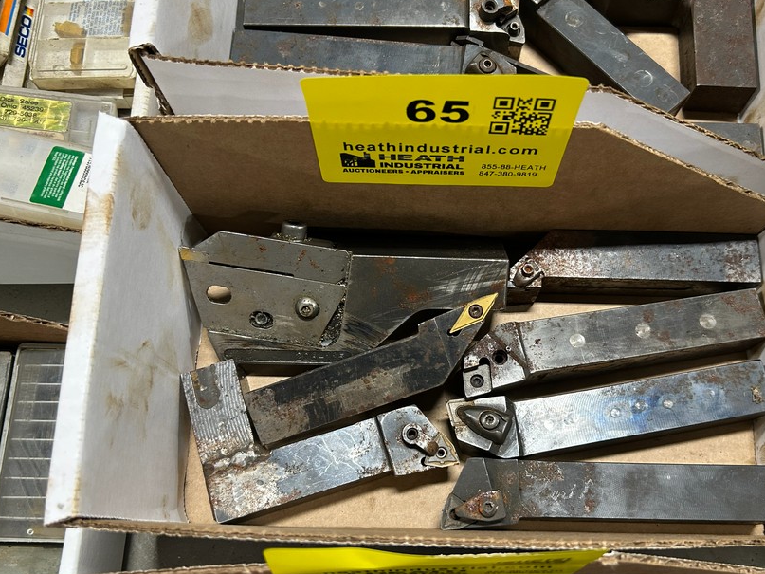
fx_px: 729
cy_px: 336
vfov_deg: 42.8
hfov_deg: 55.2
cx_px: 428
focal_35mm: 33
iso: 100
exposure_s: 1/60
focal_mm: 5.7
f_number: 1.5
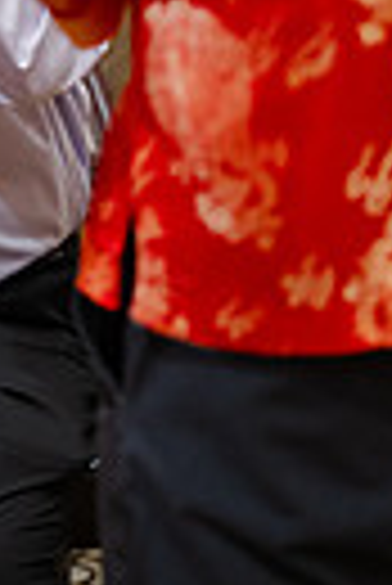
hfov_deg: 7.8
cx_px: -171
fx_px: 2818
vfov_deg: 11.7
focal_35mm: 173
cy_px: -81
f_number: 1.8
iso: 640
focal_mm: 50
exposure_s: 1/125
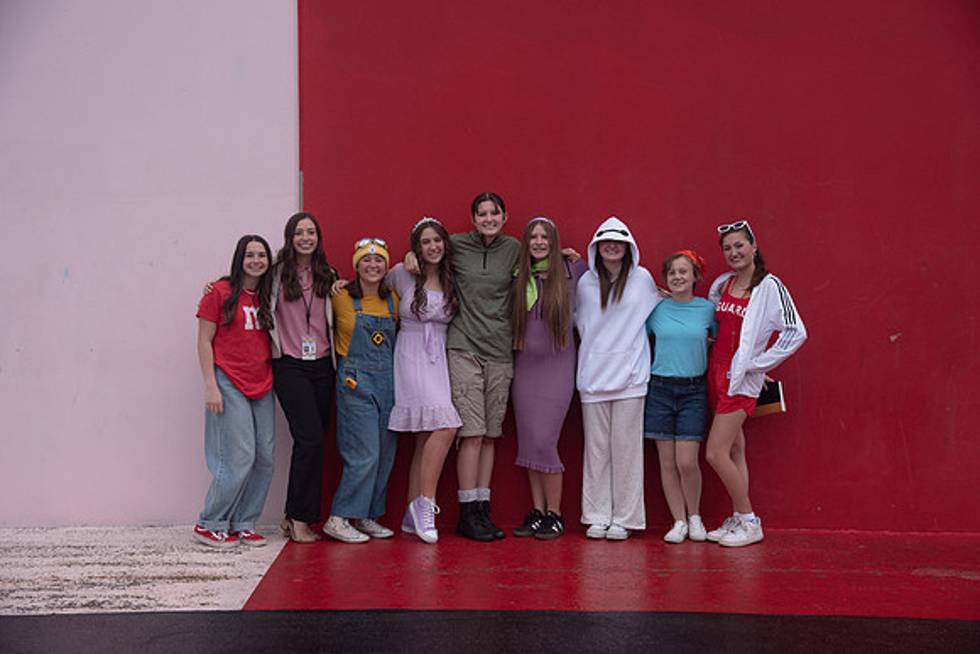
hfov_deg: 34.5
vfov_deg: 23.4
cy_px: 327
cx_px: 490
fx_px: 1579
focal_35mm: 58
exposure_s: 1/125
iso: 640
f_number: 5
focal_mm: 58
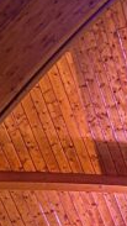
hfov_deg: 5.6
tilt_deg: +8.4
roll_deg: +0.3
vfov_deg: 10.9
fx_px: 1113
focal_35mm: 186
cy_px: 401
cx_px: 523
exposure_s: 1/50
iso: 160
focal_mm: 5.7
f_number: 1.5
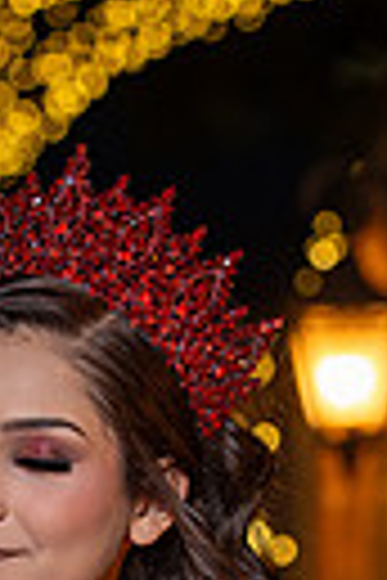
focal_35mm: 332
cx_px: -63
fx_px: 5353
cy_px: 931
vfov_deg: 6.1
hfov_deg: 4.1
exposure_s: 1/80
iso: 400
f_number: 4
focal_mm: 95
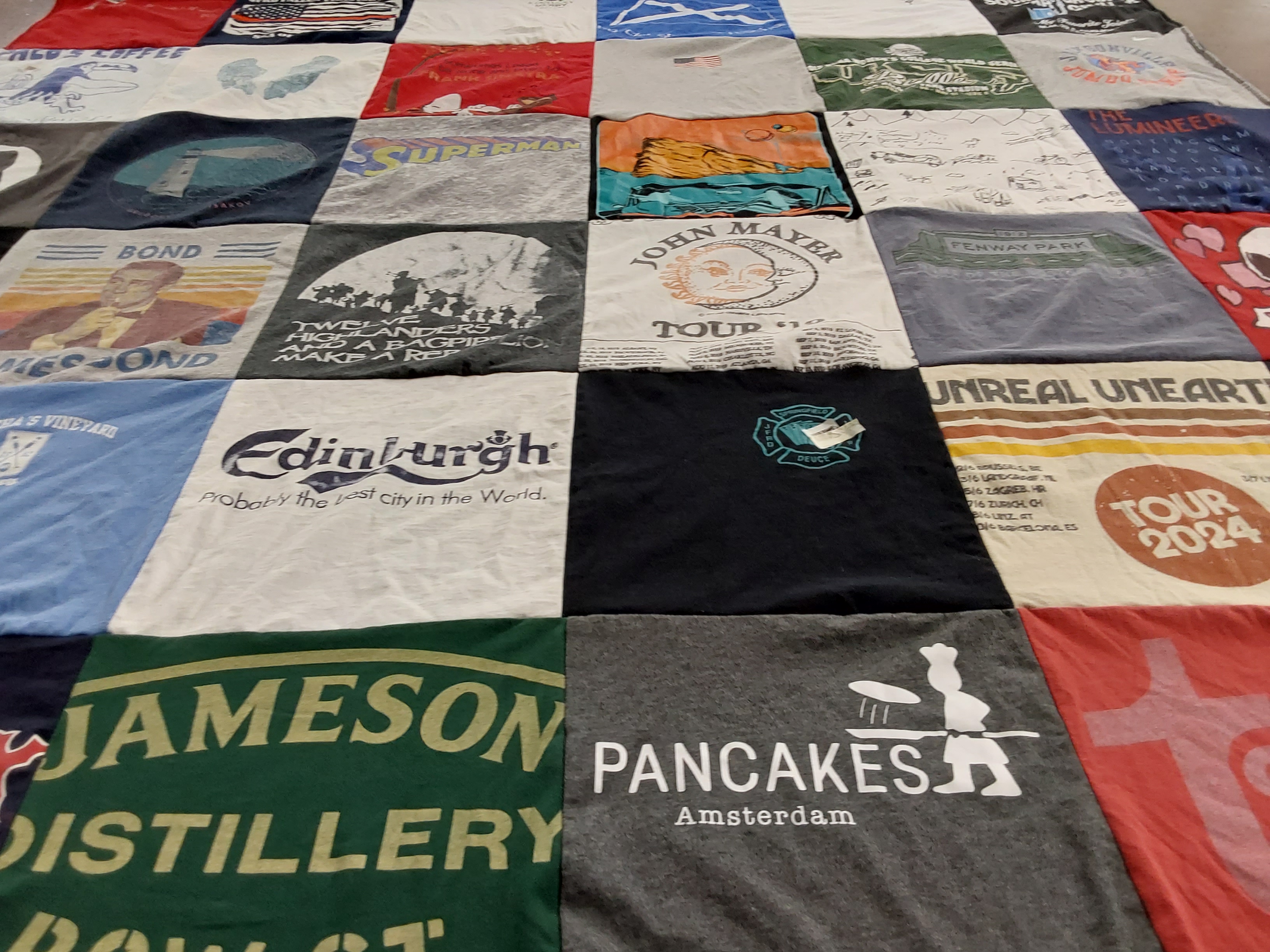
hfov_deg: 63.4
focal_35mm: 28
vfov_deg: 49.7
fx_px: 1027
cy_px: 476
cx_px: 635
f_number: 1.9
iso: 100
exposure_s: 1/60
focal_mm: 2.91
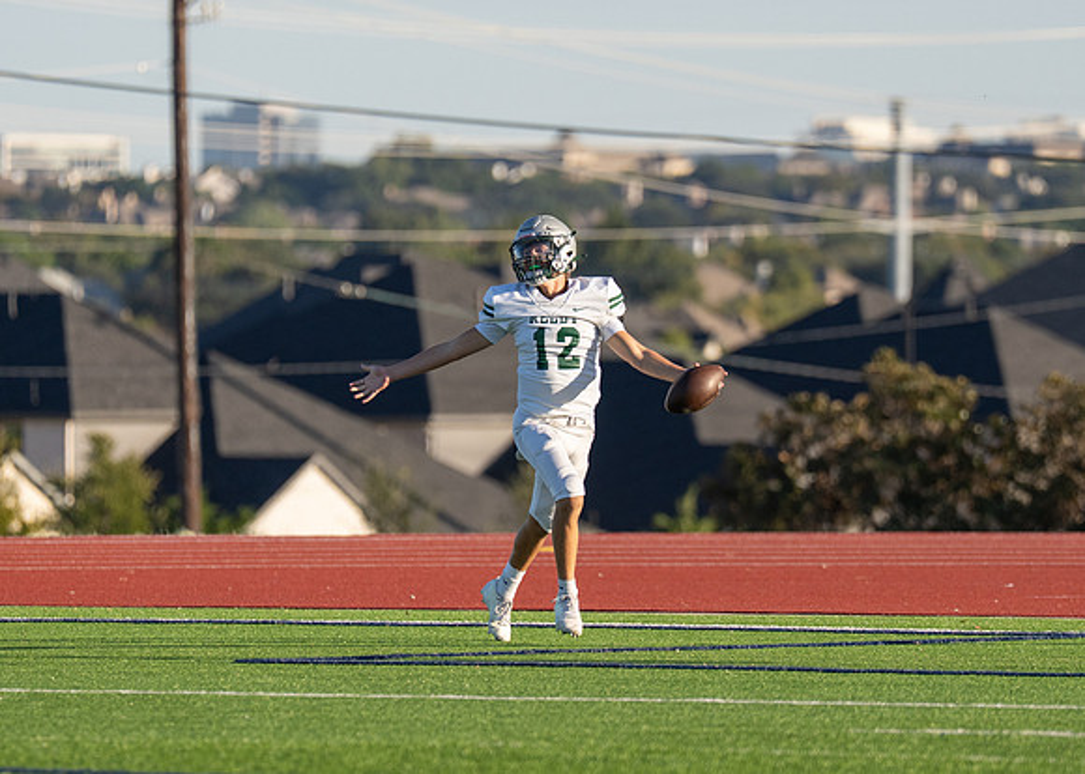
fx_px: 14081
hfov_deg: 4.4
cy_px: 385
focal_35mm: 457
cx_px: 628
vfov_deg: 3.2
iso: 160
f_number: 2.8
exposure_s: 1/3200
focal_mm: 200
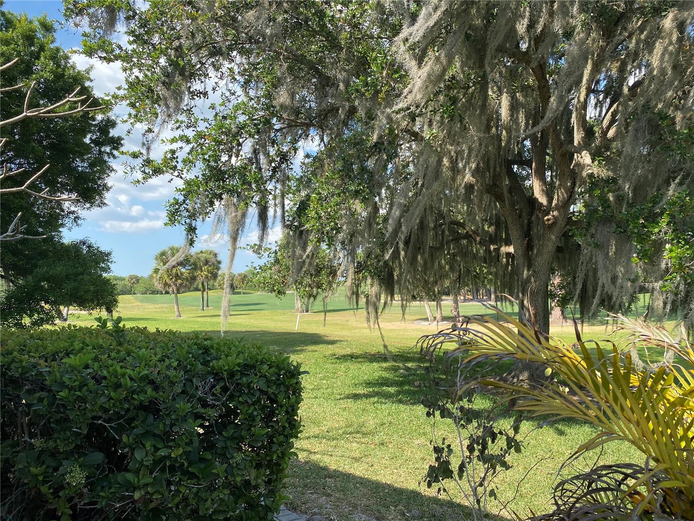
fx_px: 521
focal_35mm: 26
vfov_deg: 53.1
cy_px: 260
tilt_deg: +2.2
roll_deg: -0.2
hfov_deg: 67.3
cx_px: 347
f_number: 1.8
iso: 32
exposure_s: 1/999
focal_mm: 4.25
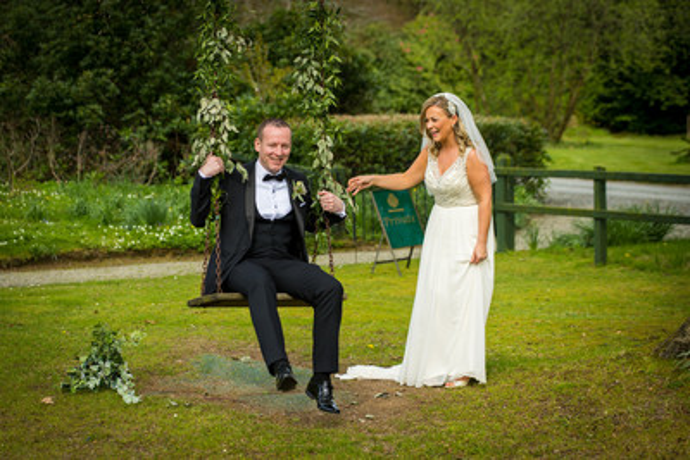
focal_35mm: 115
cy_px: 239
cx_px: 295
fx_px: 2202
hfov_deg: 17.8
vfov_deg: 11.9
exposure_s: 1/800
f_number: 2.8
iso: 160
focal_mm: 100
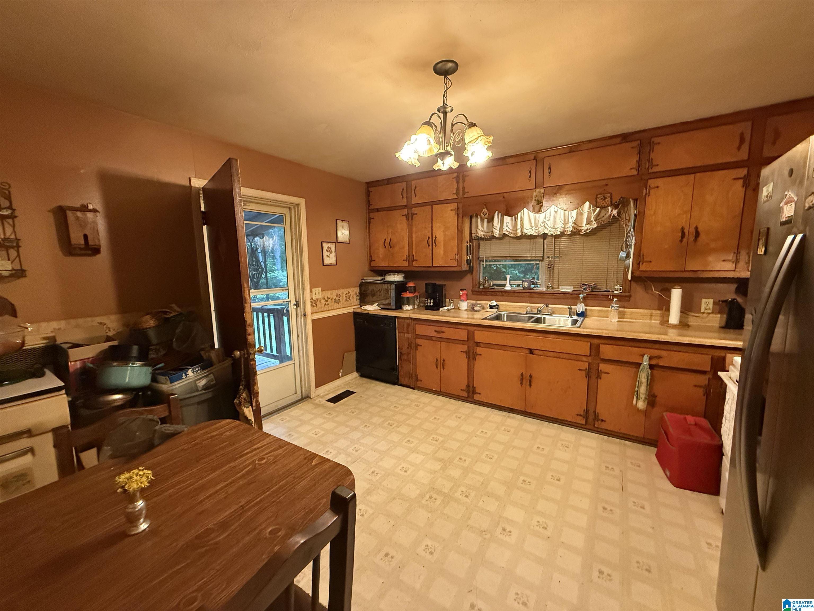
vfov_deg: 85.7
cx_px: 407
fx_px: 329
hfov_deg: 102.1
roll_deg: +1.1
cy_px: 306
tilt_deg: -7.0
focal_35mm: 14
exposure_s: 1/60
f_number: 2.2
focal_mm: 2.22
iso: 1000
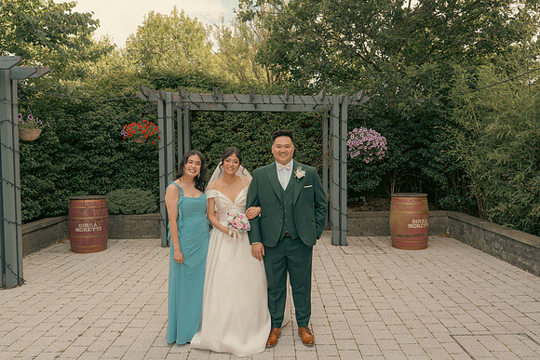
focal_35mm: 30
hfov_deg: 61.9
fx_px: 450
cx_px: 270
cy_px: 180
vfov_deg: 43.6
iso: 200
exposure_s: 1/160
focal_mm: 30
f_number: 5.6
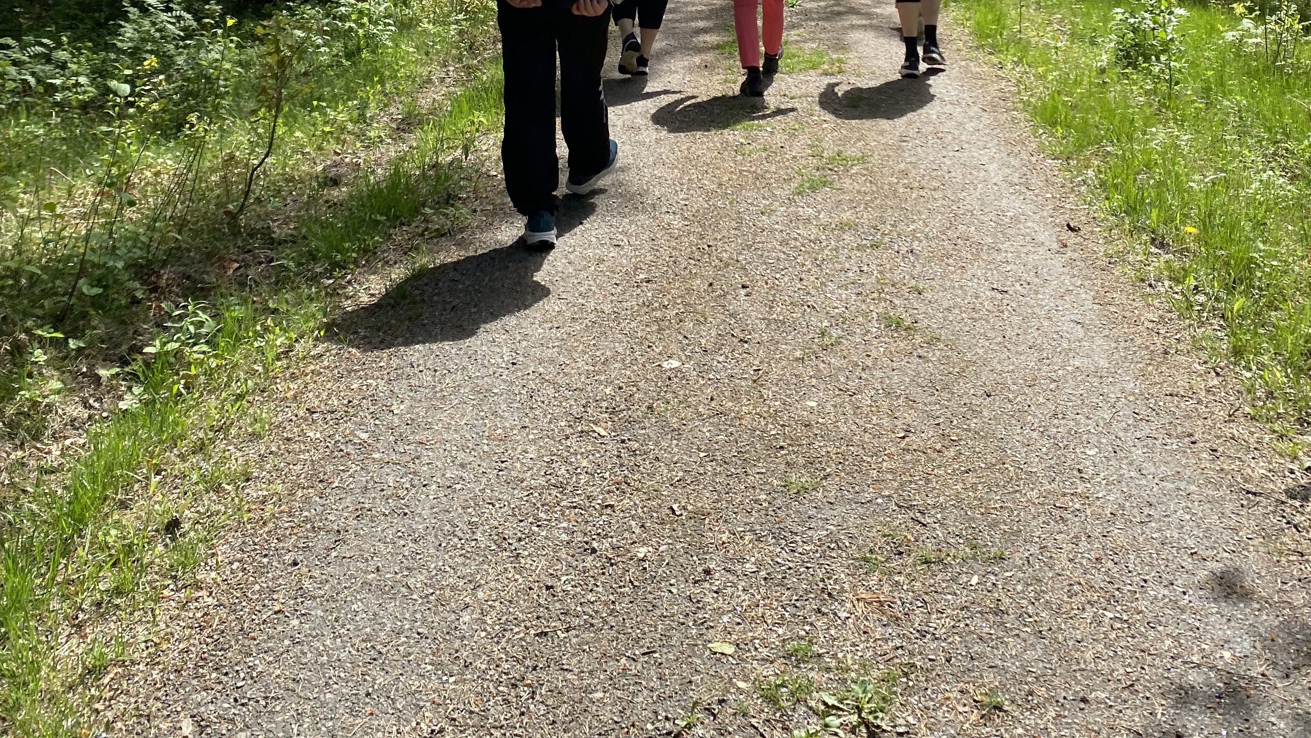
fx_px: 1460
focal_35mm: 42
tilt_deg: -5.7
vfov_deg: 26.3
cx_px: 677
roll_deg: +2.3
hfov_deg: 48.3
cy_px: -64
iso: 32
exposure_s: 1/1464
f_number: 1.8
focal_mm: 4.25
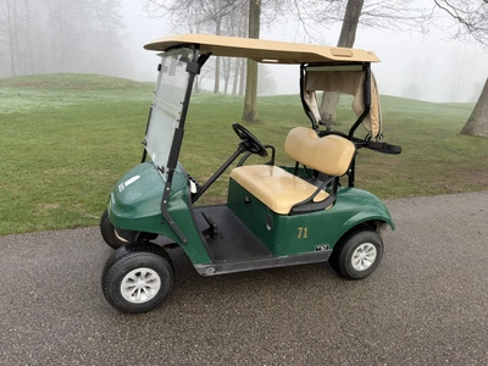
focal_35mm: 24
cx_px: 244
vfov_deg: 56.8
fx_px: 338
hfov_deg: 71.6
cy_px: 183
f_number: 1.78
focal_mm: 6.76
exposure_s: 1/602
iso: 80
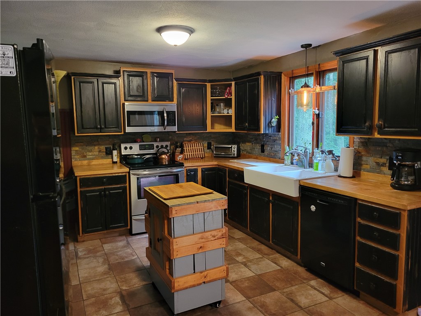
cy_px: 158
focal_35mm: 26
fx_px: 316
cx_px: 210
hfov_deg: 67.3
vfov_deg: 53.1
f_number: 1.8
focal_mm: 5.4
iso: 500
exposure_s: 1/40
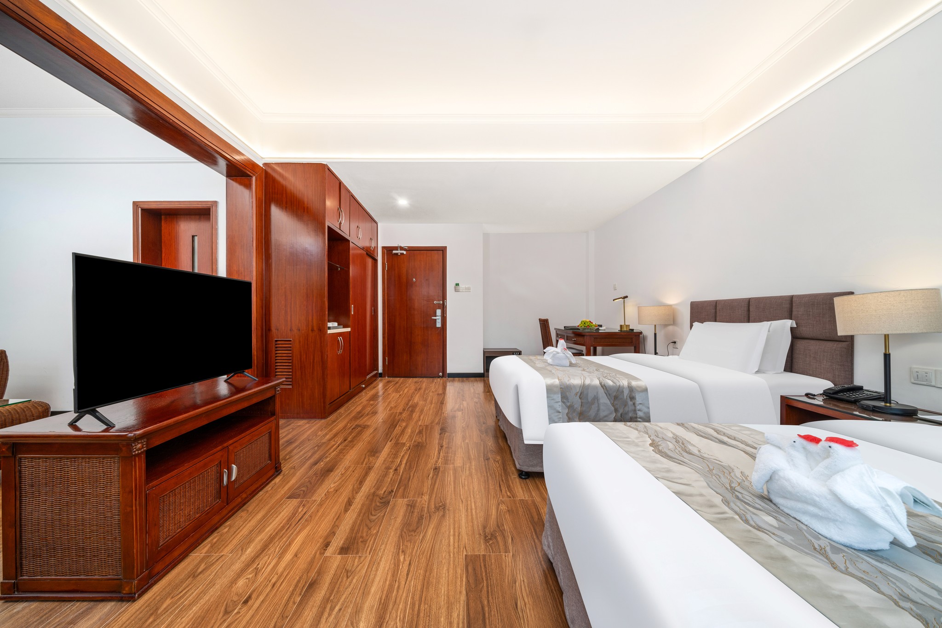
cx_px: 471
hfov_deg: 112.6
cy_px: 314
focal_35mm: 12
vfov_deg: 90.0
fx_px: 314
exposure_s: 1/60
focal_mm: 12
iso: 200
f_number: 9
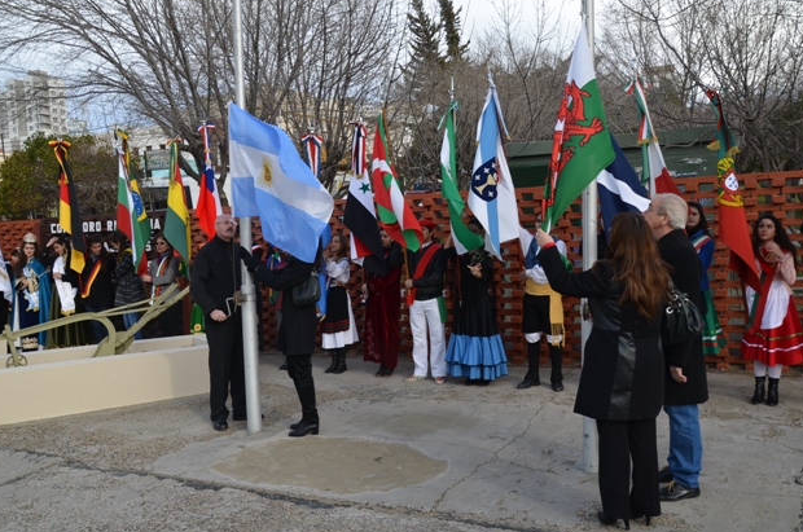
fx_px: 724
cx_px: 407
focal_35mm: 33
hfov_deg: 58.0
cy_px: 265
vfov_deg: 40.4
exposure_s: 1/200
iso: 200
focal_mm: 21
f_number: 7.1
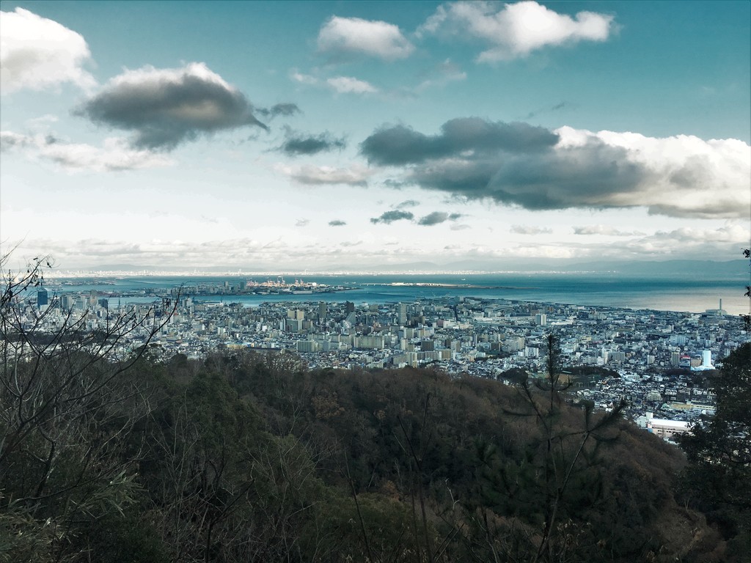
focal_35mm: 29
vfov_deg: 48.2
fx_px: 629
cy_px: 282
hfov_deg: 61.7
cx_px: 376
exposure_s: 1/657
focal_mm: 4.15
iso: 25
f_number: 2.2
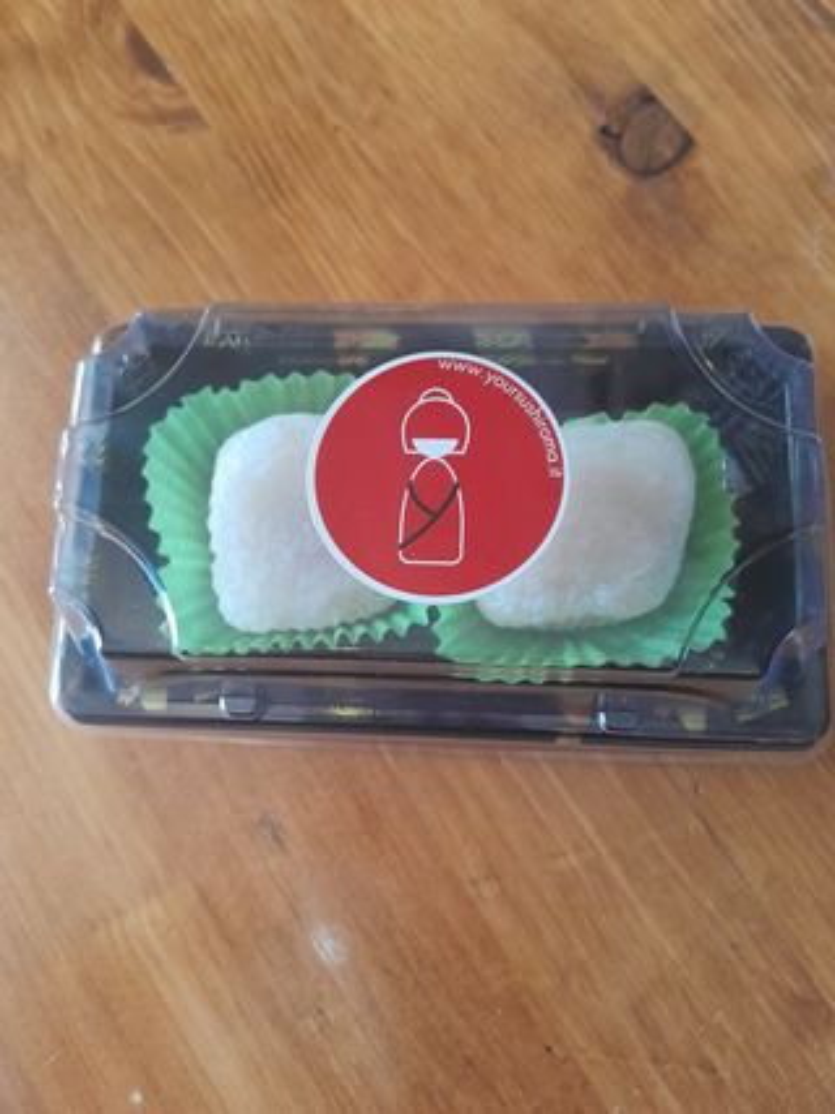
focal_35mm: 26
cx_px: 418
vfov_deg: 67.3
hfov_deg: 53.0
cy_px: 557
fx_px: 837
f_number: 1.8
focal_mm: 3.98
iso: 320
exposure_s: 1/50
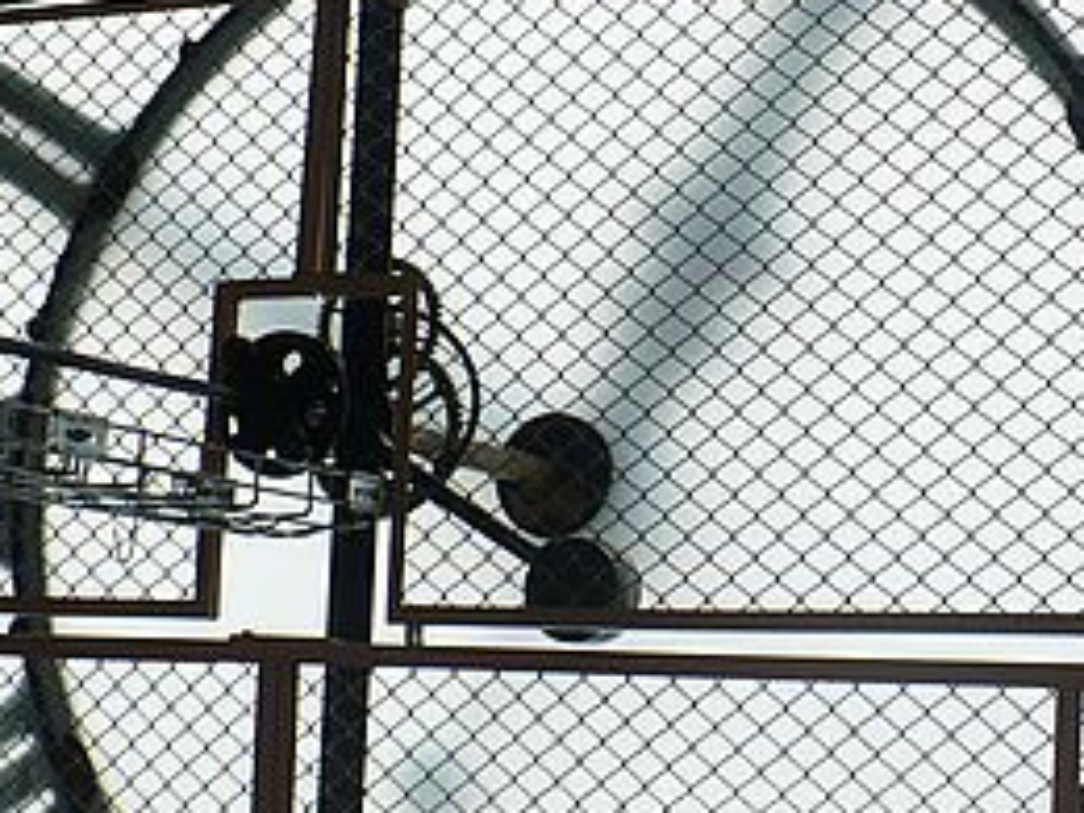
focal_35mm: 91
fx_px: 2850
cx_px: 671
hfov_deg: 21.5
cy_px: 546
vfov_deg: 16.2
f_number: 2.8
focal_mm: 6.1
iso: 100
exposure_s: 1/640
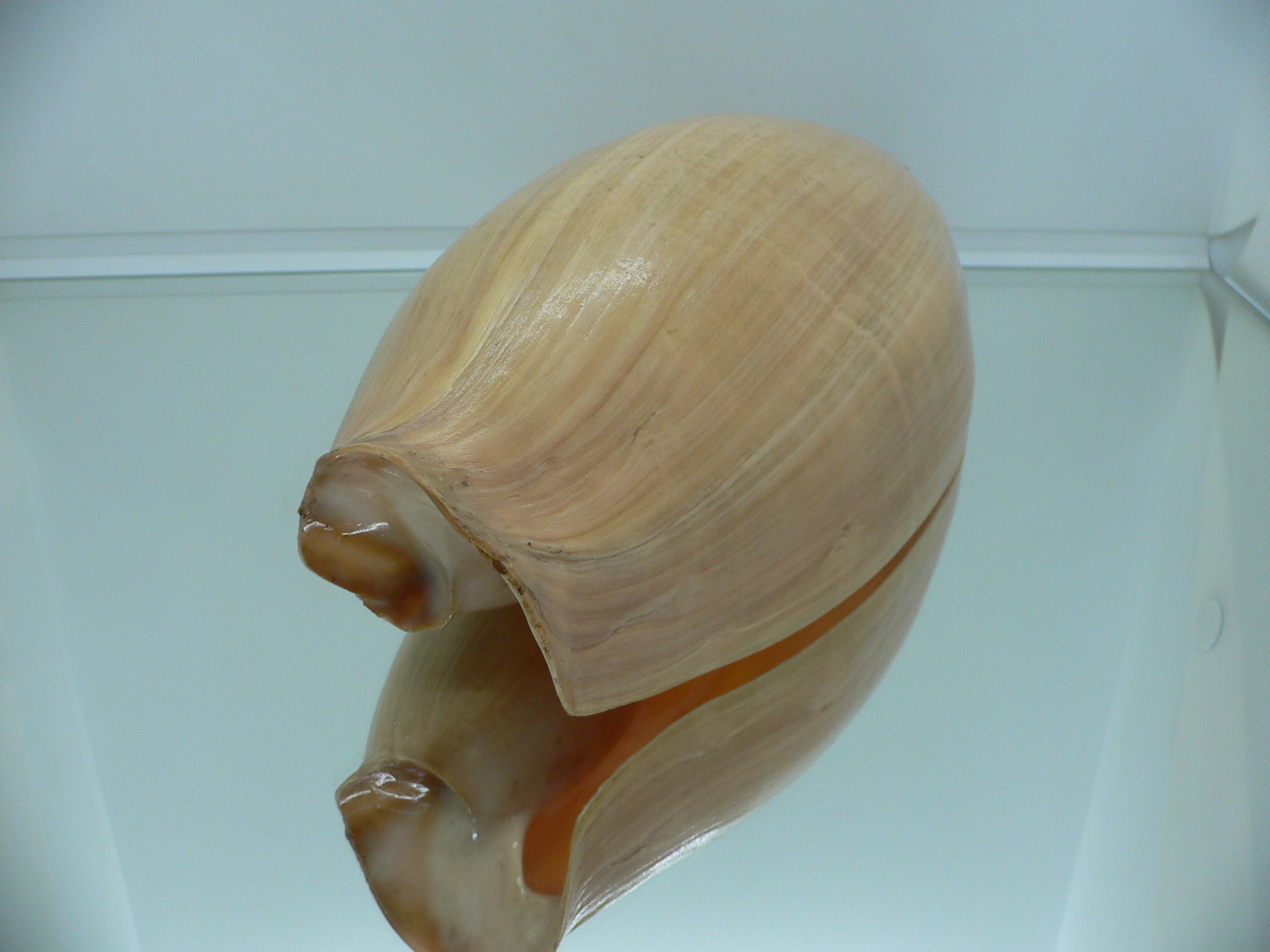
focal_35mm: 35
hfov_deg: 52.6
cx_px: 635
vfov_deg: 40.7
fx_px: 1284
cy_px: 476
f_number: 2.8
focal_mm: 4.6
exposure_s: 1/60
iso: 80
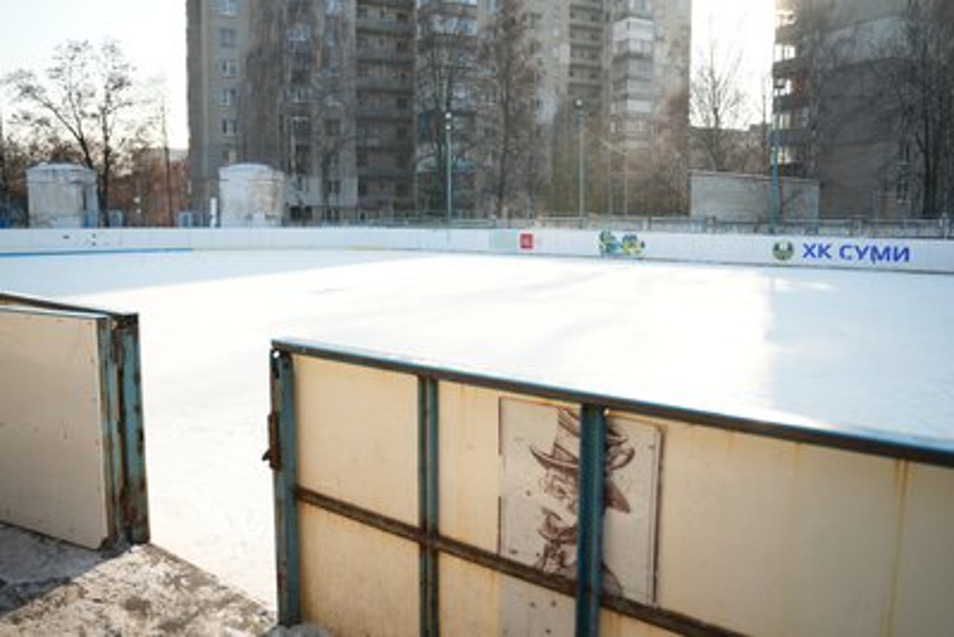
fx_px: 742
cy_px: 318
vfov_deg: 46.4
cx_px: 477
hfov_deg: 65.5
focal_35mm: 28
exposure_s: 1/200
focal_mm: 28
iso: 80
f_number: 2.8
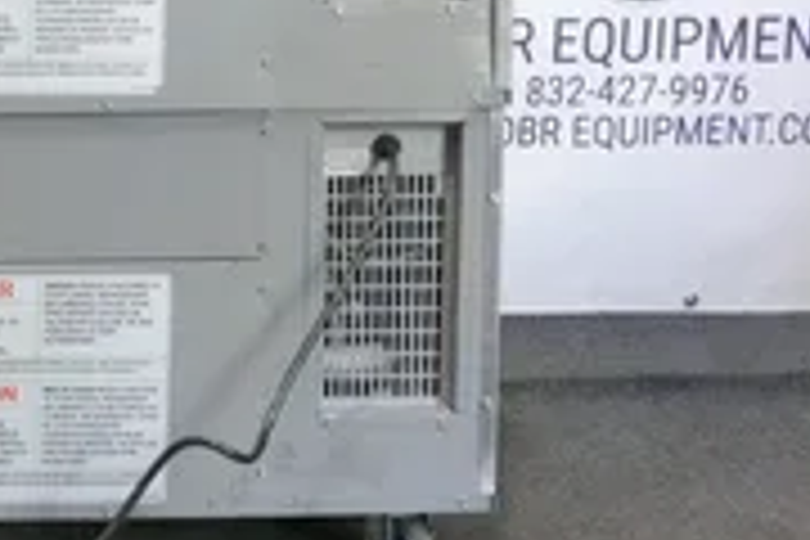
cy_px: 52
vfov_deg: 16.4
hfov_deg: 23.3
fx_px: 1845
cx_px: -68
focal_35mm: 82
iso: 6400
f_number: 11
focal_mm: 13.84
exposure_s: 1/40
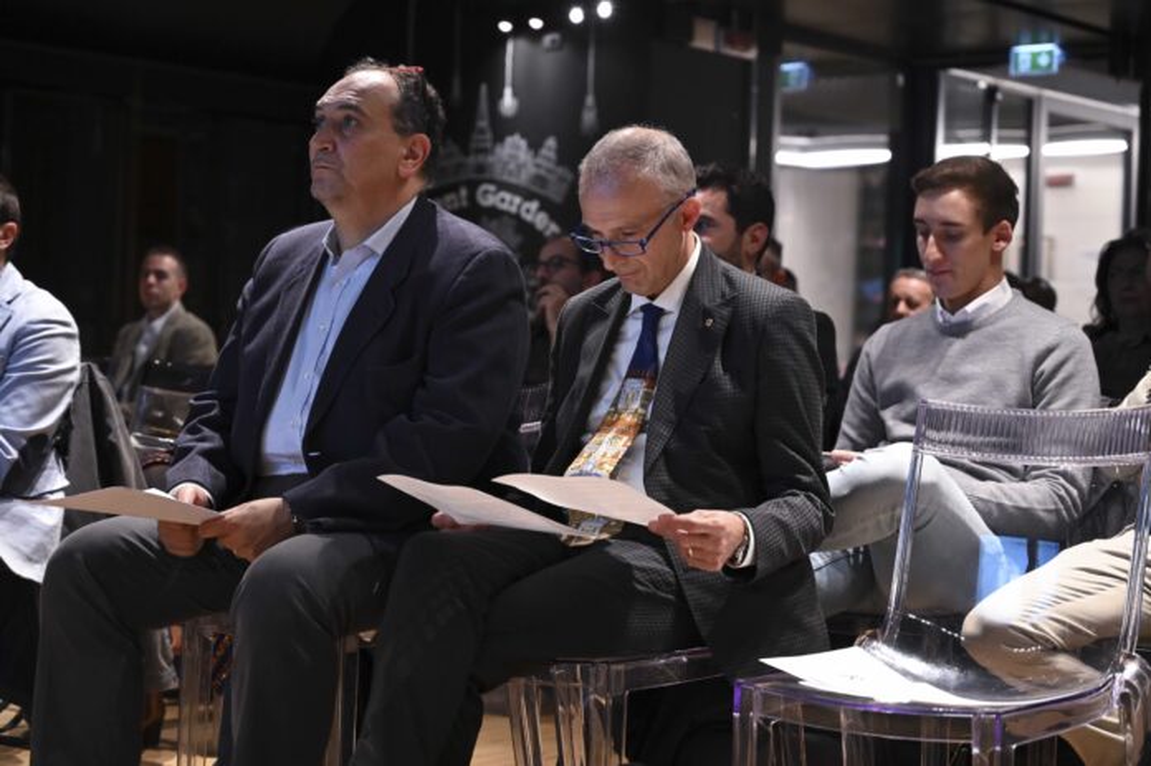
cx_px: 576
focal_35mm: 65
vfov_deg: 20.9
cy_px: 383
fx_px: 2077
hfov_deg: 31.0
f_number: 4
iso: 4000
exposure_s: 1/100
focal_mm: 65
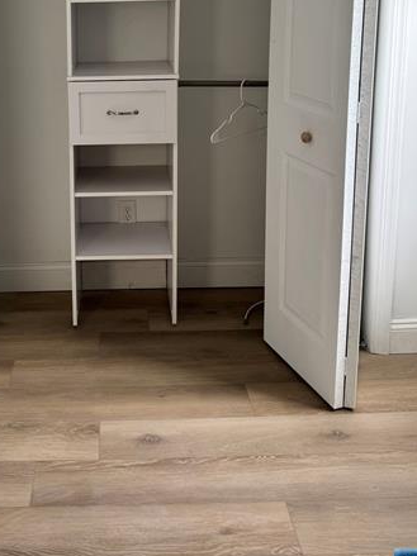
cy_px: 98
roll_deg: +1.3
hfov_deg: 33.7
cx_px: 105
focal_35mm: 42
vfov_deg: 42.4
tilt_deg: -10.5
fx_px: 675
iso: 80
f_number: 1.78
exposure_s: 1/121
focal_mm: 6.76
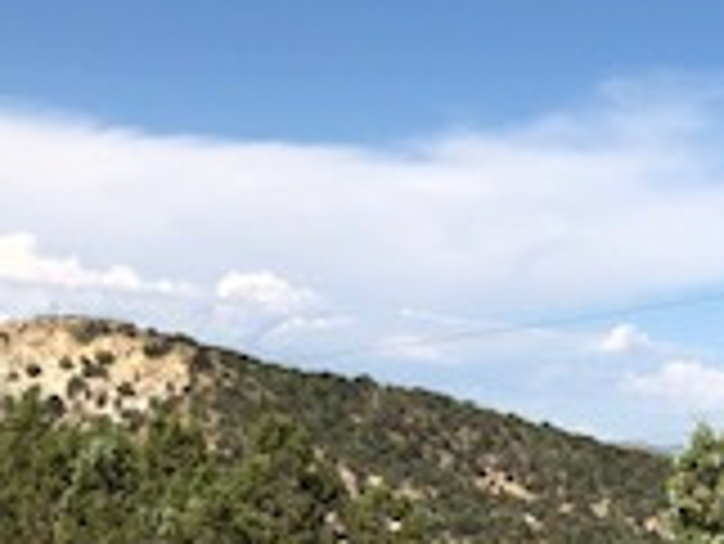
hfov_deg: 17.1
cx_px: 791
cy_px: 589
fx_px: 2323
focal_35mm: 111
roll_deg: -1.5
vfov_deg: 13.1
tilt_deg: -2.4
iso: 25
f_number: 1.8
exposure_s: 1/2433
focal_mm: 3.99
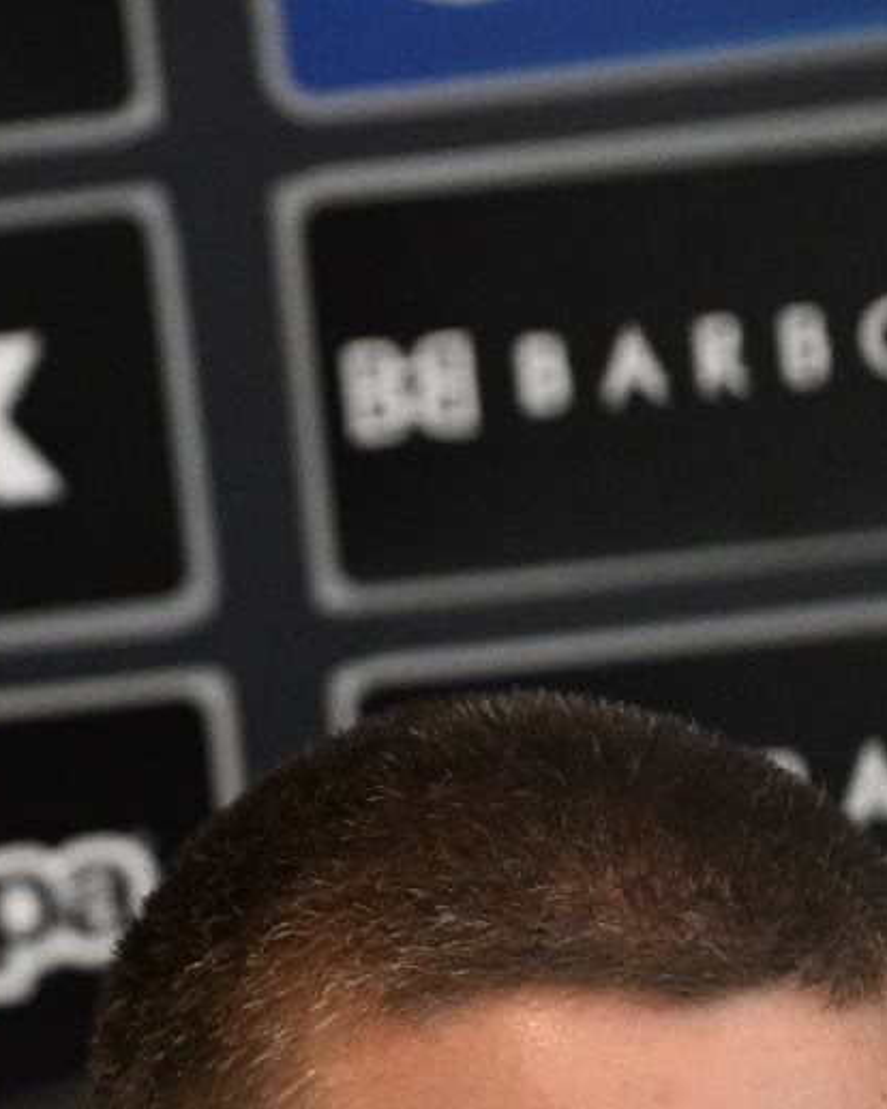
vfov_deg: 1.6
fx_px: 38547
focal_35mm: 1174
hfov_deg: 1.3
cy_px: 2087
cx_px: 1352
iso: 2000
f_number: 4
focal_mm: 200
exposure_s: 1/200
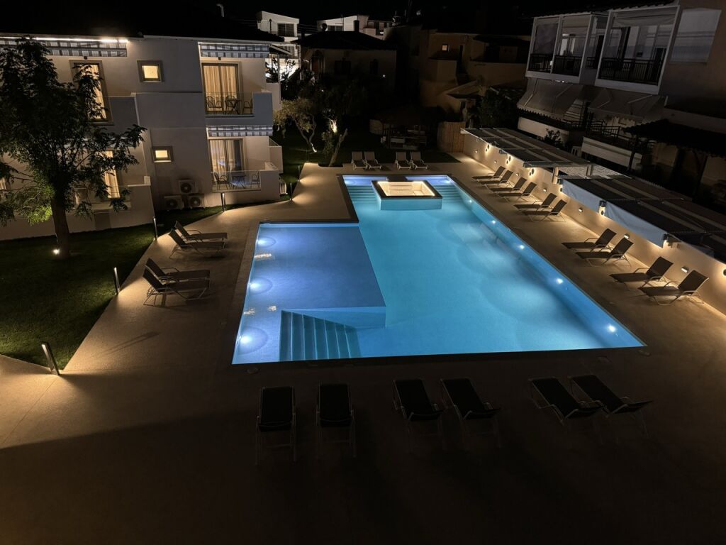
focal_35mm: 24
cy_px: 272
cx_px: 363
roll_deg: -1.6
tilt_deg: -23.9
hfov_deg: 71.6
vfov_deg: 56.8
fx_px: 503
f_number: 1.78
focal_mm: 6.76
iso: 800
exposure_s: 1/33
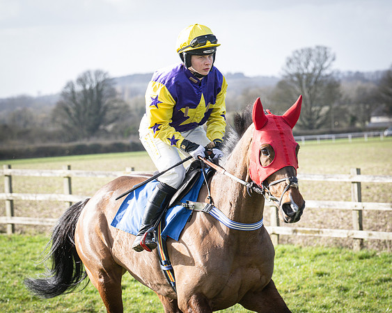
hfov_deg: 10.9
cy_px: 157
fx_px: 2052
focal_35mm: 177
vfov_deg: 8.7
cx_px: 223
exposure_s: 1/800
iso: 400
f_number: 5
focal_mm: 105
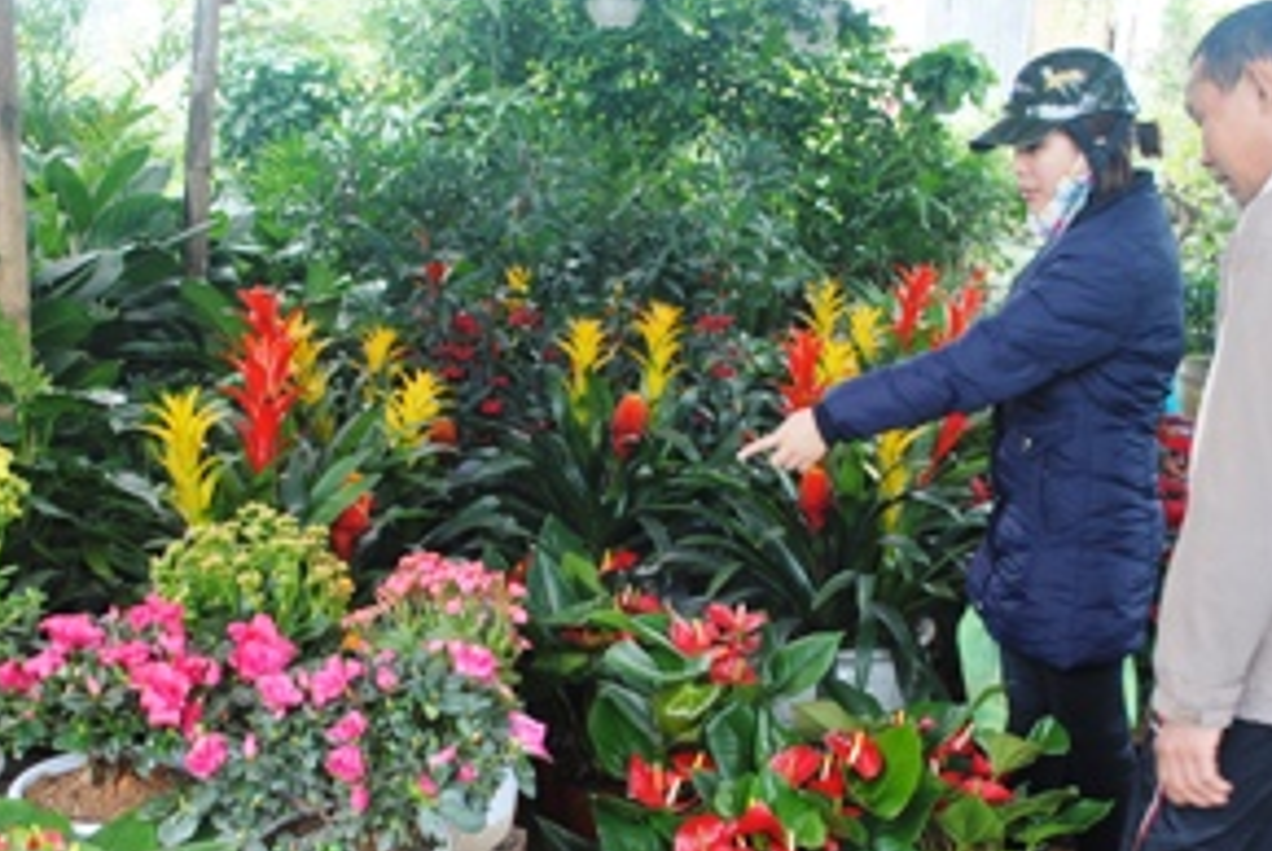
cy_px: 588
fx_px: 1804
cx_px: 623
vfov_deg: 26.3
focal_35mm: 51
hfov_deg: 38.8
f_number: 4.5
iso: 200
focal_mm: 22
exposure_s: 1/80
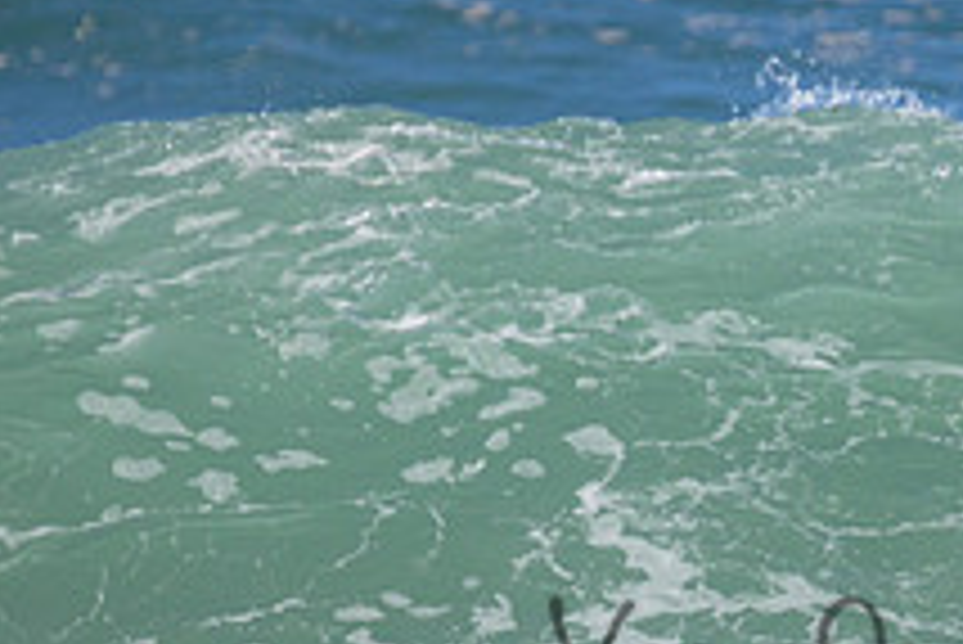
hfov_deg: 1.0
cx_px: 1012
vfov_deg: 0.7
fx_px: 55033
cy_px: 628
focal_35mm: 2056
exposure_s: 1/2000
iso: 1100
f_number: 11
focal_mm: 760
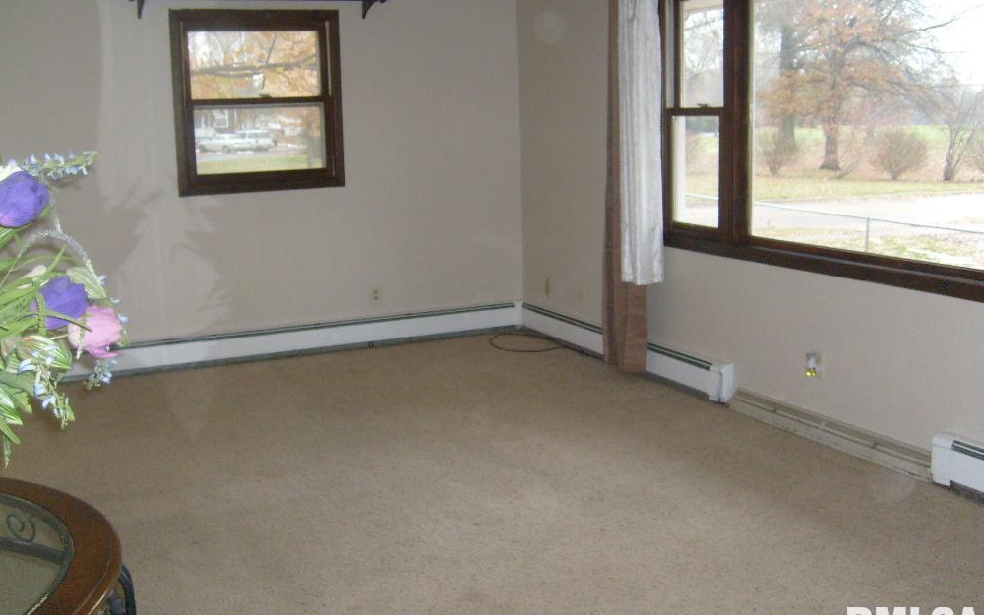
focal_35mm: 38
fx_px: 1019
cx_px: 493
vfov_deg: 33.6
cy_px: 279
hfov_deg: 51.5
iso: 160
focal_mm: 5.8
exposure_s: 1/45
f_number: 2.8
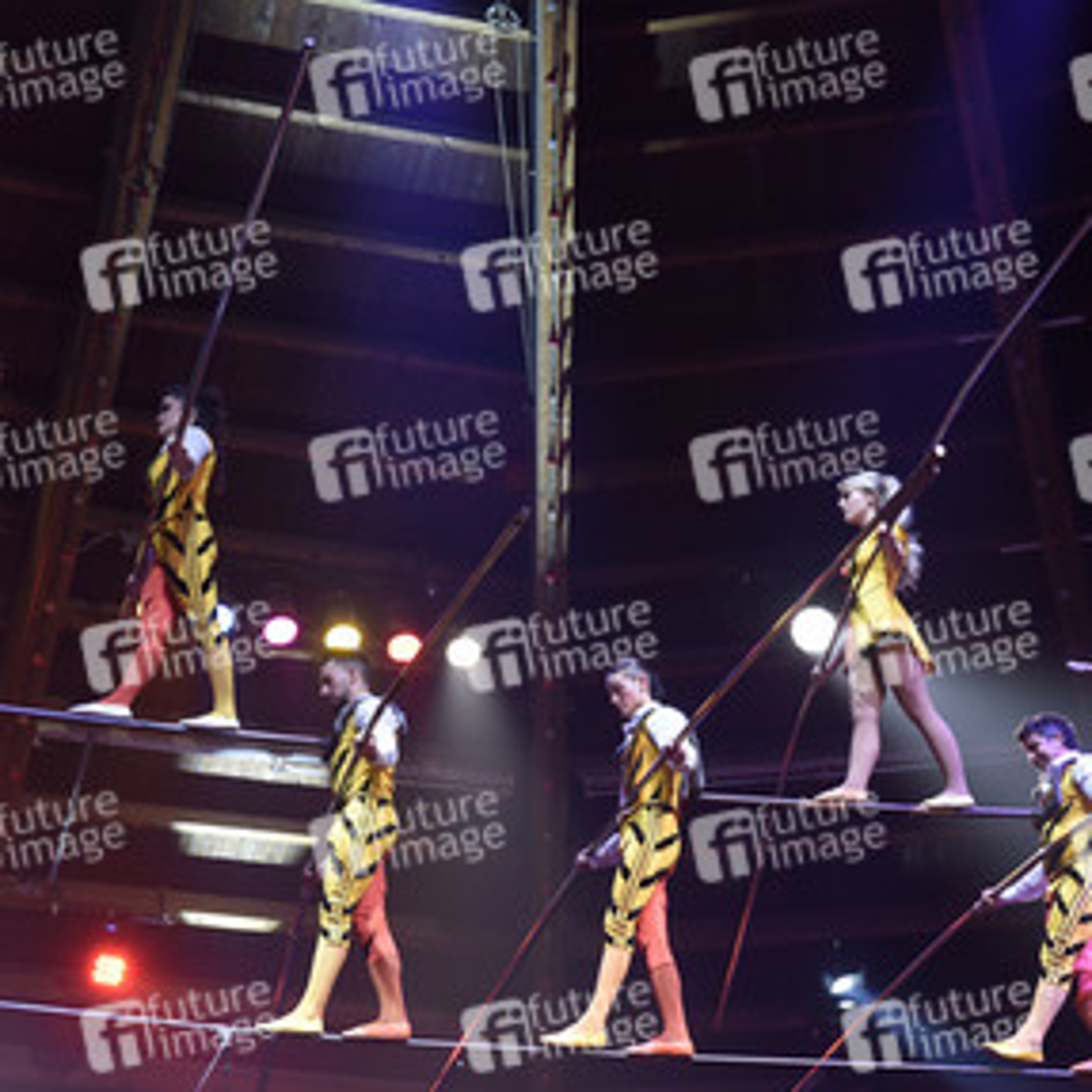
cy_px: 552
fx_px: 3712
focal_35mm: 104
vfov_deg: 16.7
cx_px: 458
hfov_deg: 16.7
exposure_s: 1/60
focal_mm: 78
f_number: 6.3
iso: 1000
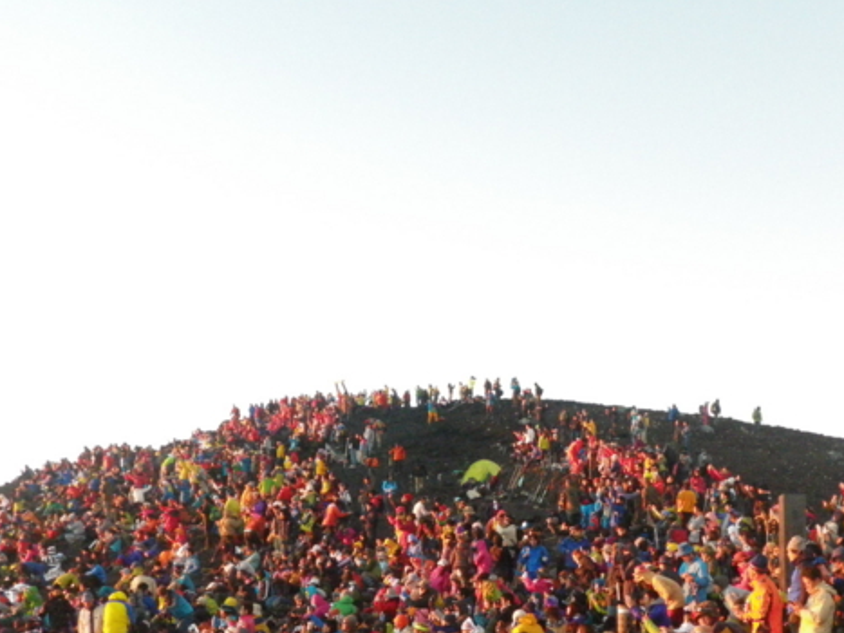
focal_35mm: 60
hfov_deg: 32.0
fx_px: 1463
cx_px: 530
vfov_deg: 24.1
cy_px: 494
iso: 500
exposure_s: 1/60
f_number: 3.8
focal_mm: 6.2
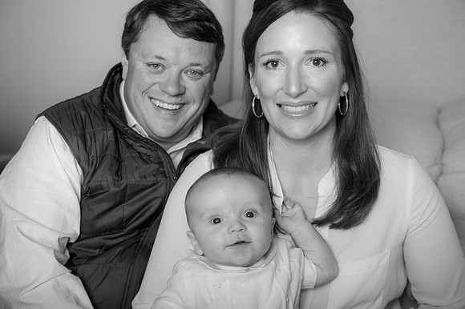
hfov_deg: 36.3
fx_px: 710
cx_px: 232
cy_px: 154
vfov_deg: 24.6
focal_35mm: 55
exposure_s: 1/200
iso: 200
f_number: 4.5
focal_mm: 55
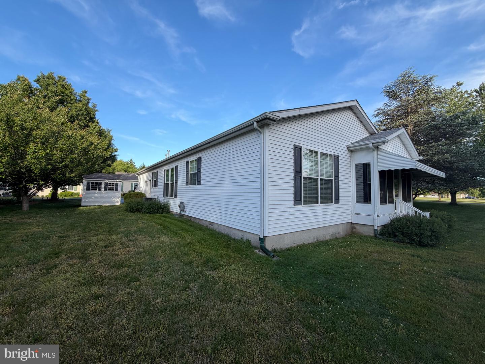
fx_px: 196
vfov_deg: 85.7
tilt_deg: +2.1
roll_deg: -0.4
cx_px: 242
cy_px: 182
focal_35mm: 14
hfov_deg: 102.1
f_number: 2.2
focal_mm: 2.22
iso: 40
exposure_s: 1/506
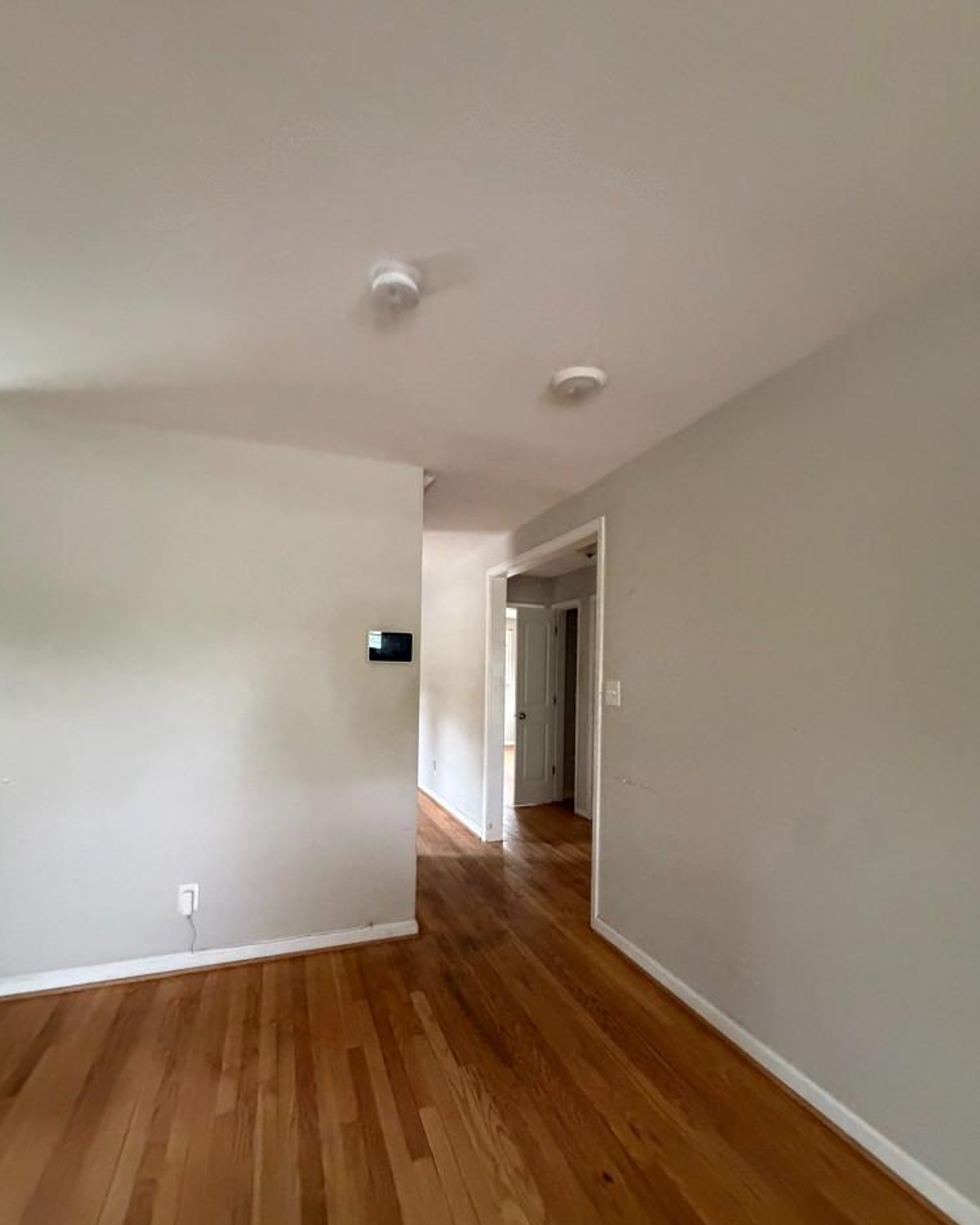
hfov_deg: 84.0
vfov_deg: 96.5
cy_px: 671
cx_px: 478
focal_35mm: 15
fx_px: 544
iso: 1000
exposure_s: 1/60
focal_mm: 2.22
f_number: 2.2
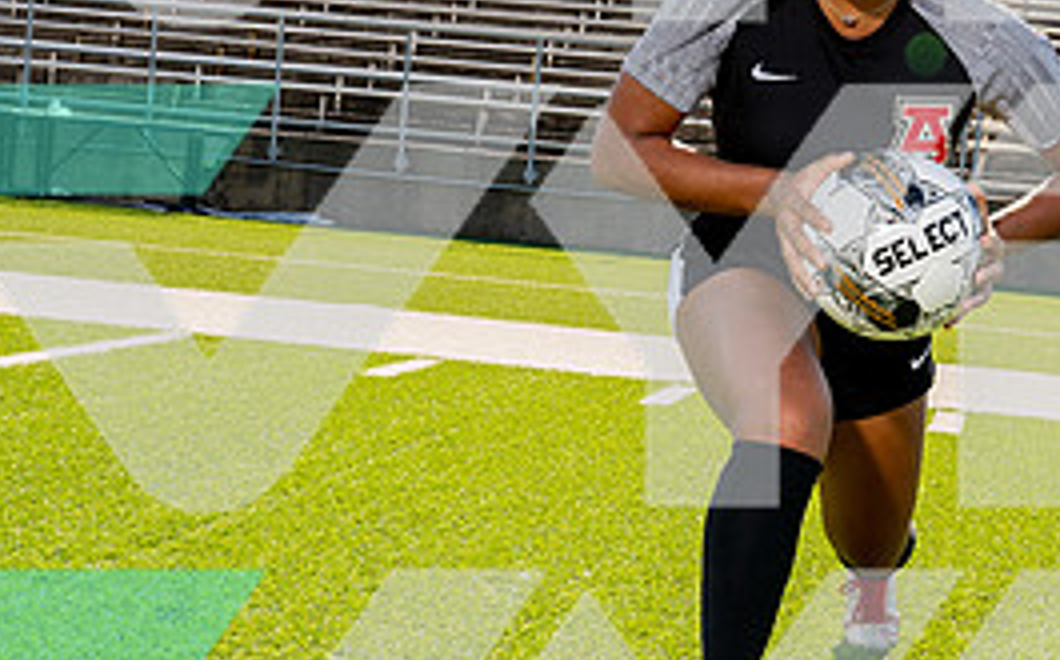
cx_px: 880
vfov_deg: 19.4
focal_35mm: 67
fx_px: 1933
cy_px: 298
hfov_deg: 29.8
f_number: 10
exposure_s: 1/250
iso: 320
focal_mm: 30
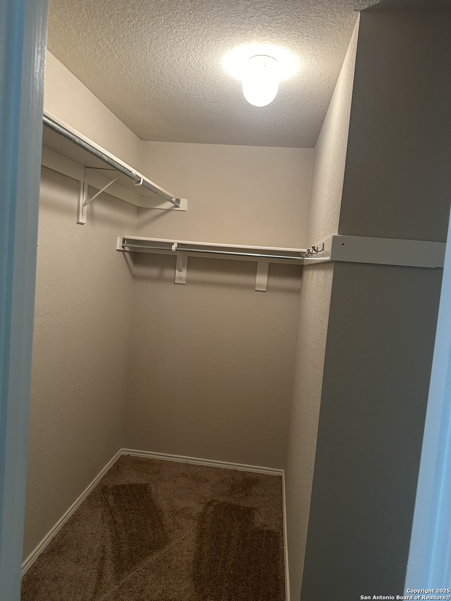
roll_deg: -4.3
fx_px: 417
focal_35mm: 24
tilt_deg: -3.2
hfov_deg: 56.8
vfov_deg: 71.6
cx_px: 226
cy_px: 300
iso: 400
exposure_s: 1/60
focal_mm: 6.86
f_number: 1.78
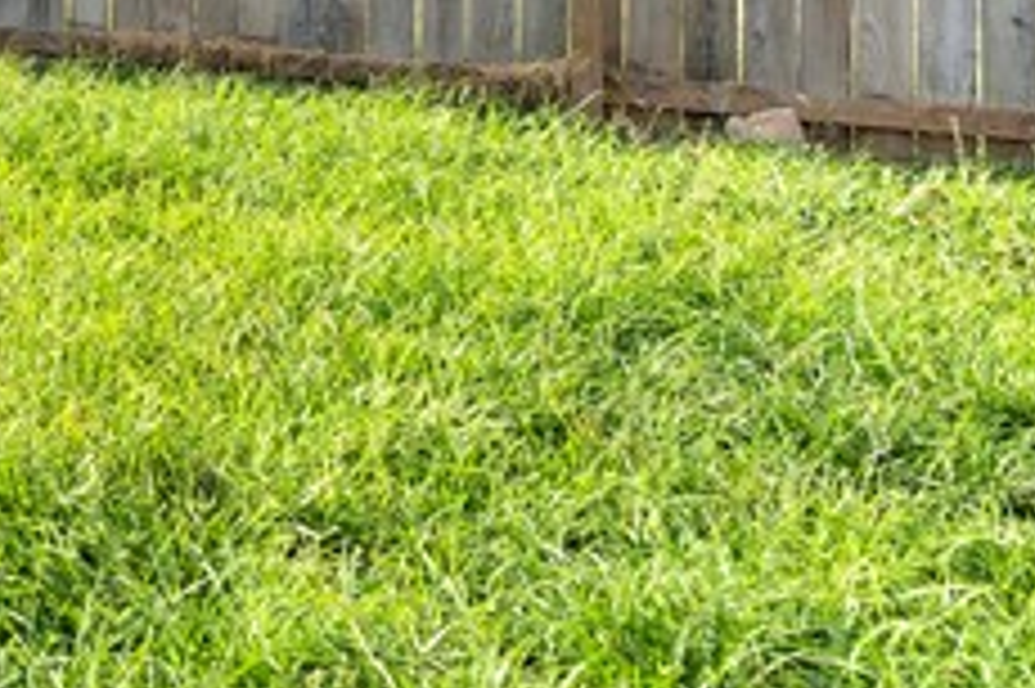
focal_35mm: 69
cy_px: -299
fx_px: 1977
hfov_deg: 17.4
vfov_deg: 17.9
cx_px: -1186
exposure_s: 1/8000
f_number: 2.8
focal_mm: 14.6
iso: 250
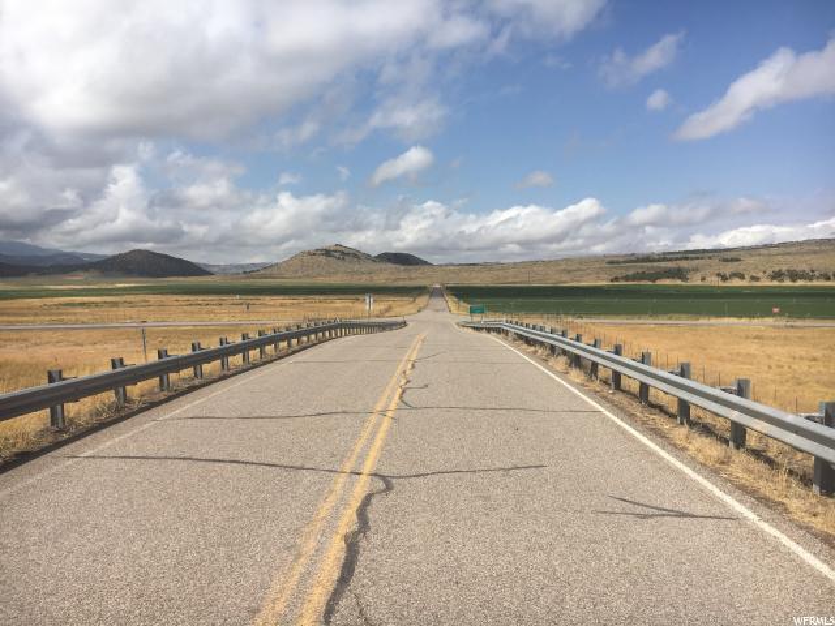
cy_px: 313
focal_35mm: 29
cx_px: 418
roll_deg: +0.0
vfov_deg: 48.2
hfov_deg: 61.7
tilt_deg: -1.5
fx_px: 700
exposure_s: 1/3077
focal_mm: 4.15
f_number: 2.2
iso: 25
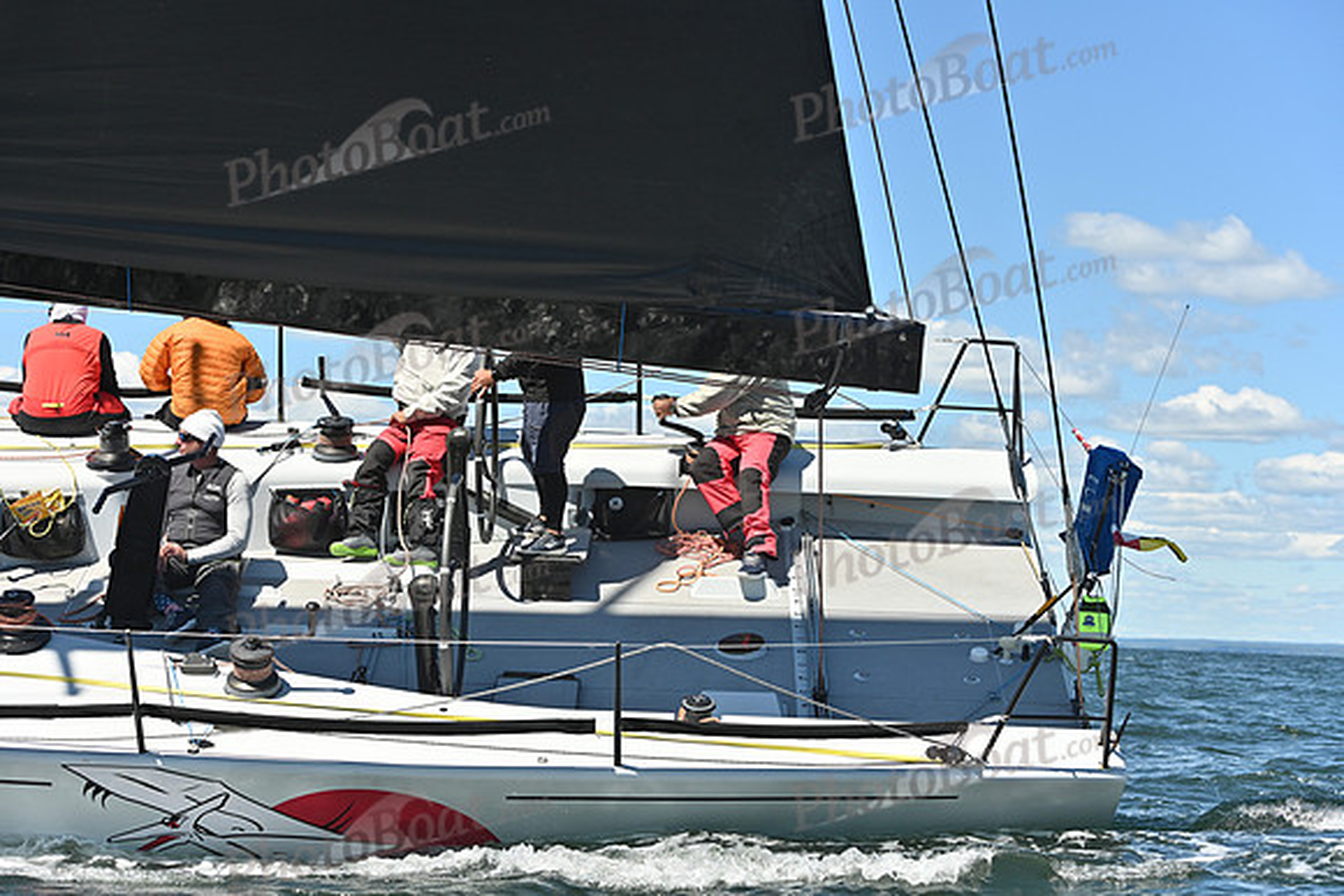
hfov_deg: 28.8
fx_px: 2614
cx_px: 672
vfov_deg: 19.5
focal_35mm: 70
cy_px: 448
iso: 320
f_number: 5.6
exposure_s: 1/2000
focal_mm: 70
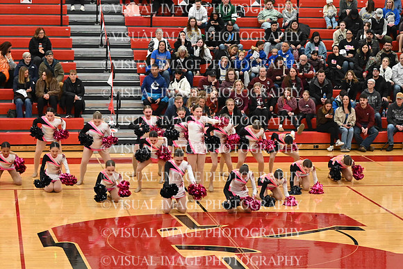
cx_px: 202
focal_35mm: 105
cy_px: 134
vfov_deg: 13.0
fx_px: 1176
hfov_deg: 19.5
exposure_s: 1/320
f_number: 4
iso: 8000
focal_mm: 70
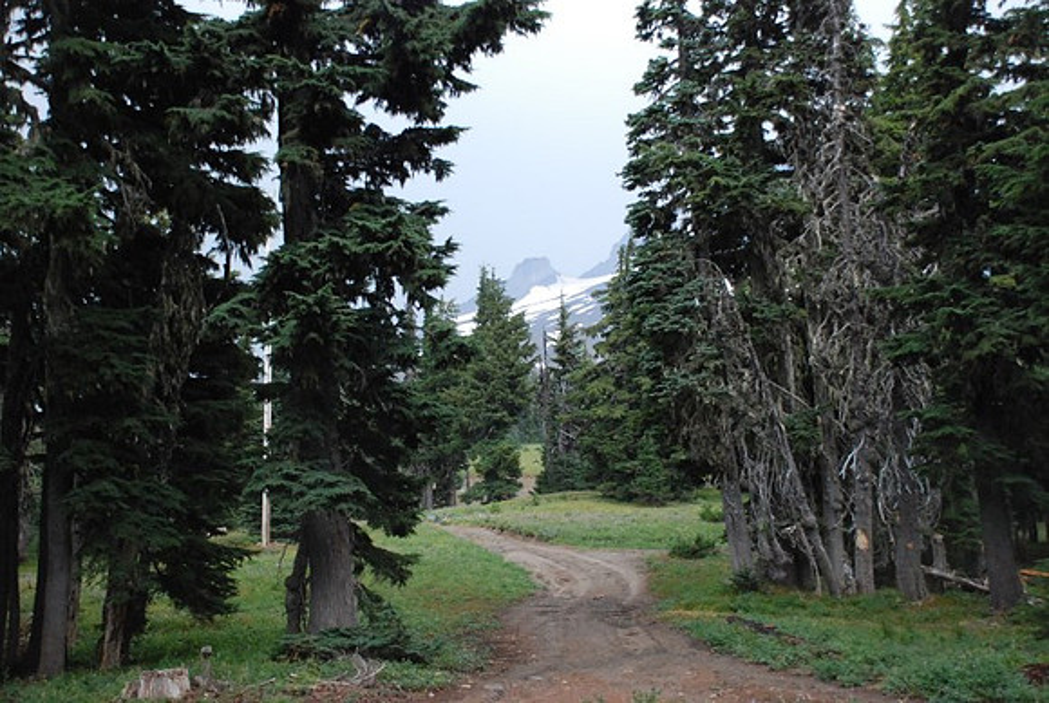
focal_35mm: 46
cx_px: 524
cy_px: 352
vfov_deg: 29.1
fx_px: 1357
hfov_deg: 42.3
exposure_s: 1/1000
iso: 1600
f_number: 4.2
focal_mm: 31
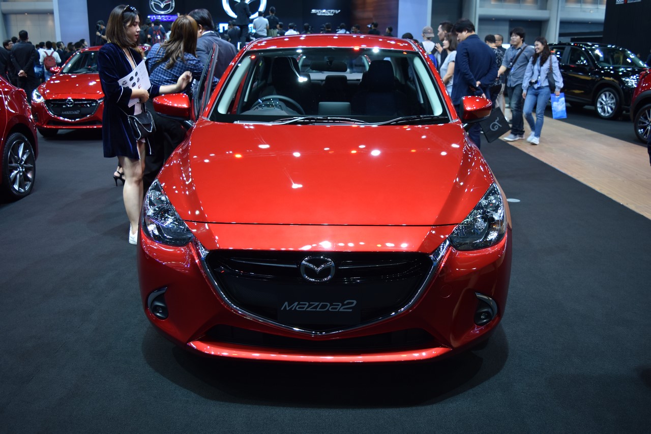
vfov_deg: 40.0
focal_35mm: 33
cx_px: 326
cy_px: 217
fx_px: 597
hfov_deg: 57.2
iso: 400
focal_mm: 22
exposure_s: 1/60
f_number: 4
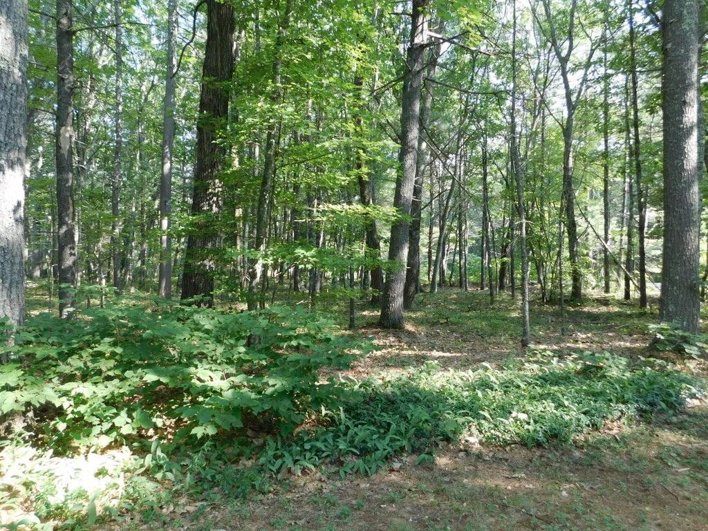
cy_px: 266
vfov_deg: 58.9
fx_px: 470
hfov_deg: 73.9
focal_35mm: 23
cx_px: 354
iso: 125
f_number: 3
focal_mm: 4
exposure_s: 1/100
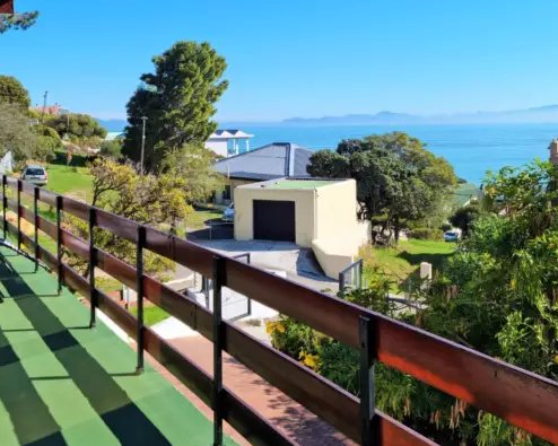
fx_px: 677
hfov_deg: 44.8
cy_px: 135
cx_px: 280
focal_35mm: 41
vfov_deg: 36.0
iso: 25
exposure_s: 1/916
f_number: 2
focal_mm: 5.9
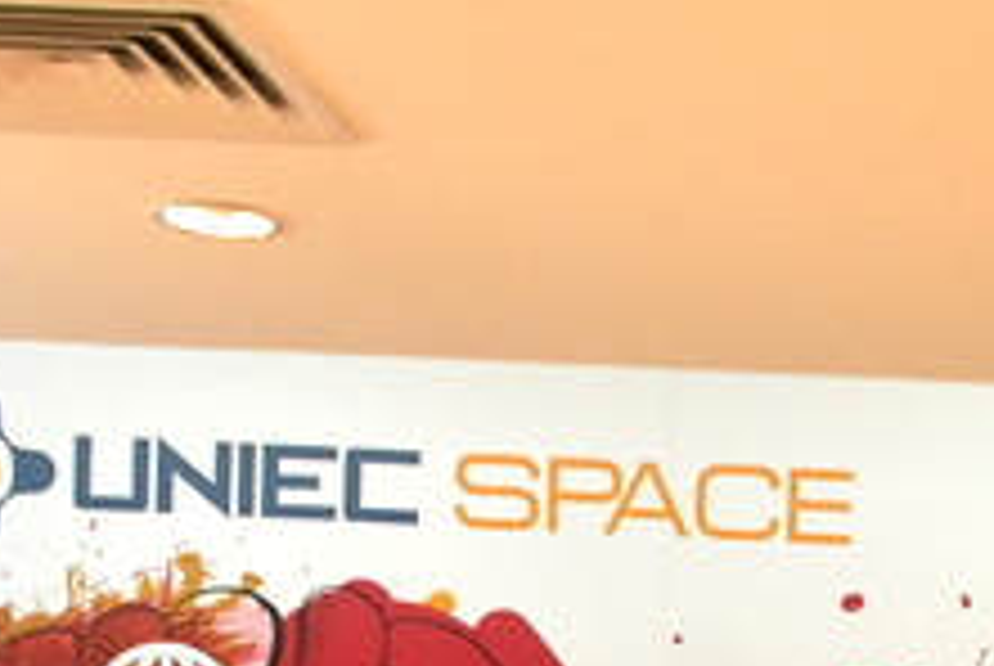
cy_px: 1429
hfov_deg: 15.6
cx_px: 1295
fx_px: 3456
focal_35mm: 125
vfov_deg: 10.0
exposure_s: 1/100
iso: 2000
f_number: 7.1
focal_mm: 18
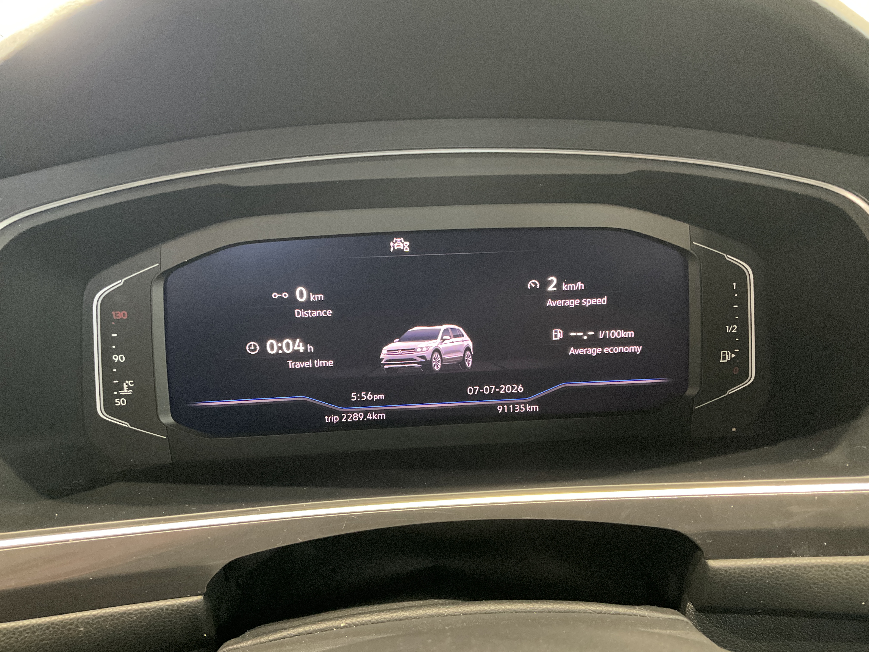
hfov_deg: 61.7
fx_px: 728
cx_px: 434
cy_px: 326
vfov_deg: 48.2
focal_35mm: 29
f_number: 1.8
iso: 500
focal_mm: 3
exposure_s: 1/28
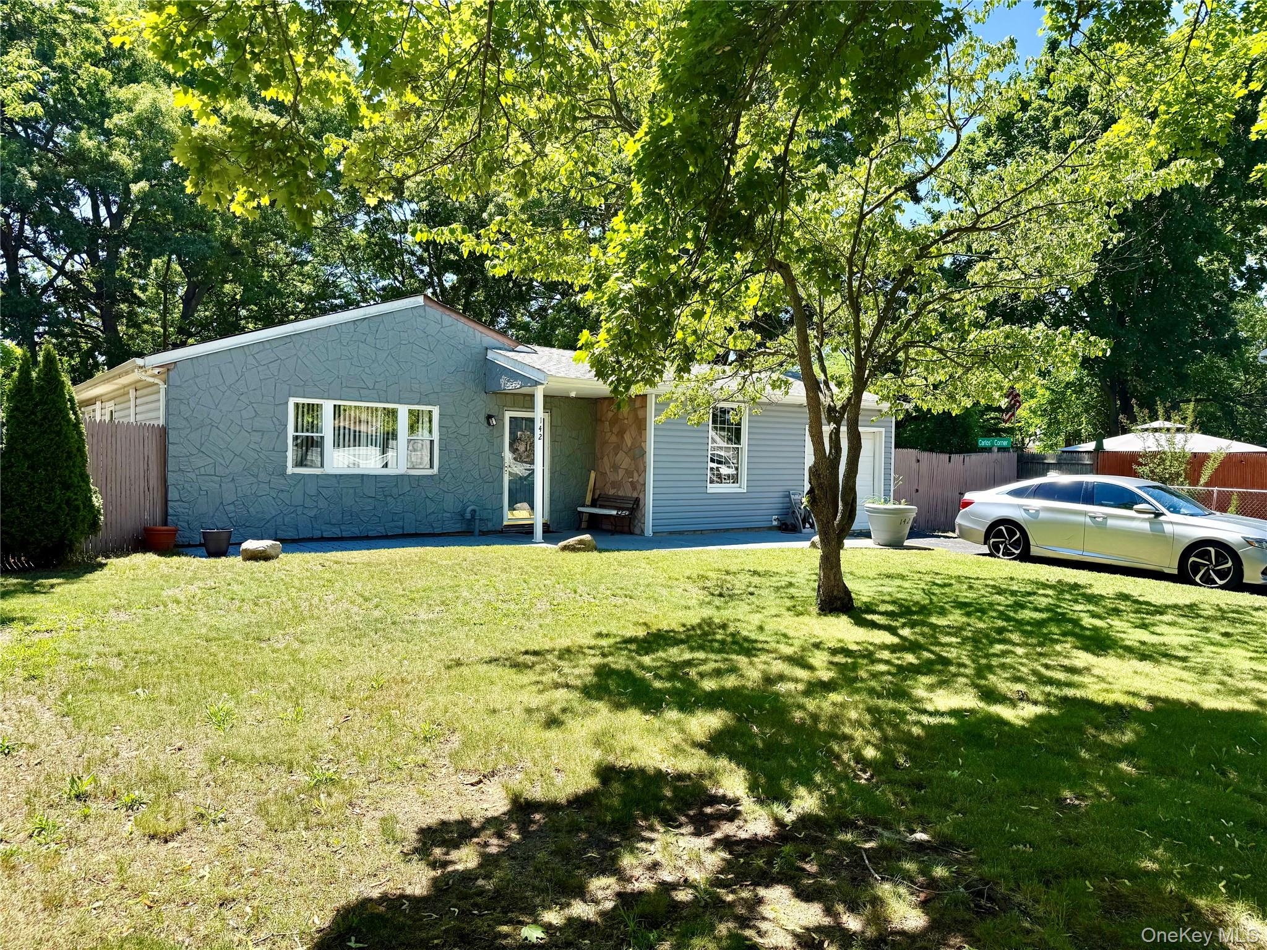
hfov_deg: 71.6
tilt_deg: -0.4
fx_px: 878
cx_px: 634
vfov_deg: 56.8
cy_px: 475
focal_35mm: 24
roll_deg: -0.5
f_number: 1.78
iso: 80
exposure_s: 1/1464
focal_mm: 6.76
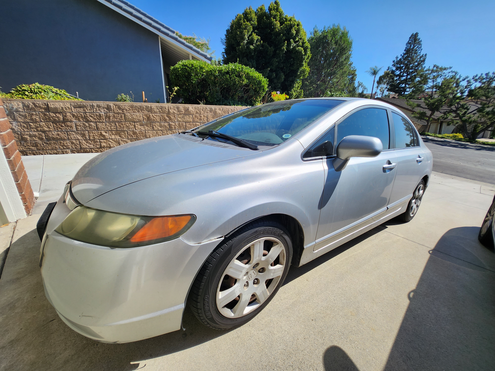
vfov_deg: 89.9
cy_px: 186
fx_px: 186
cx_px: 248
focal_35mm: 13
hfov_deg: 106.2
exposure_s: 1/1151
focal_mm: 1.7
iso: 32
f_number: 2.2
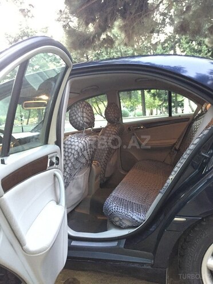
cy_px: 142
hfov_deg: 48.2
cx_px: 106
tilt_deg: -7.1
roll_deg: +3.4
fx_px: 238
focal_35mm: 29
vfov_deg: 61.7
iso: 500
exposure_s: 1/17
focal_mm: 4.15
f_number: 2.2
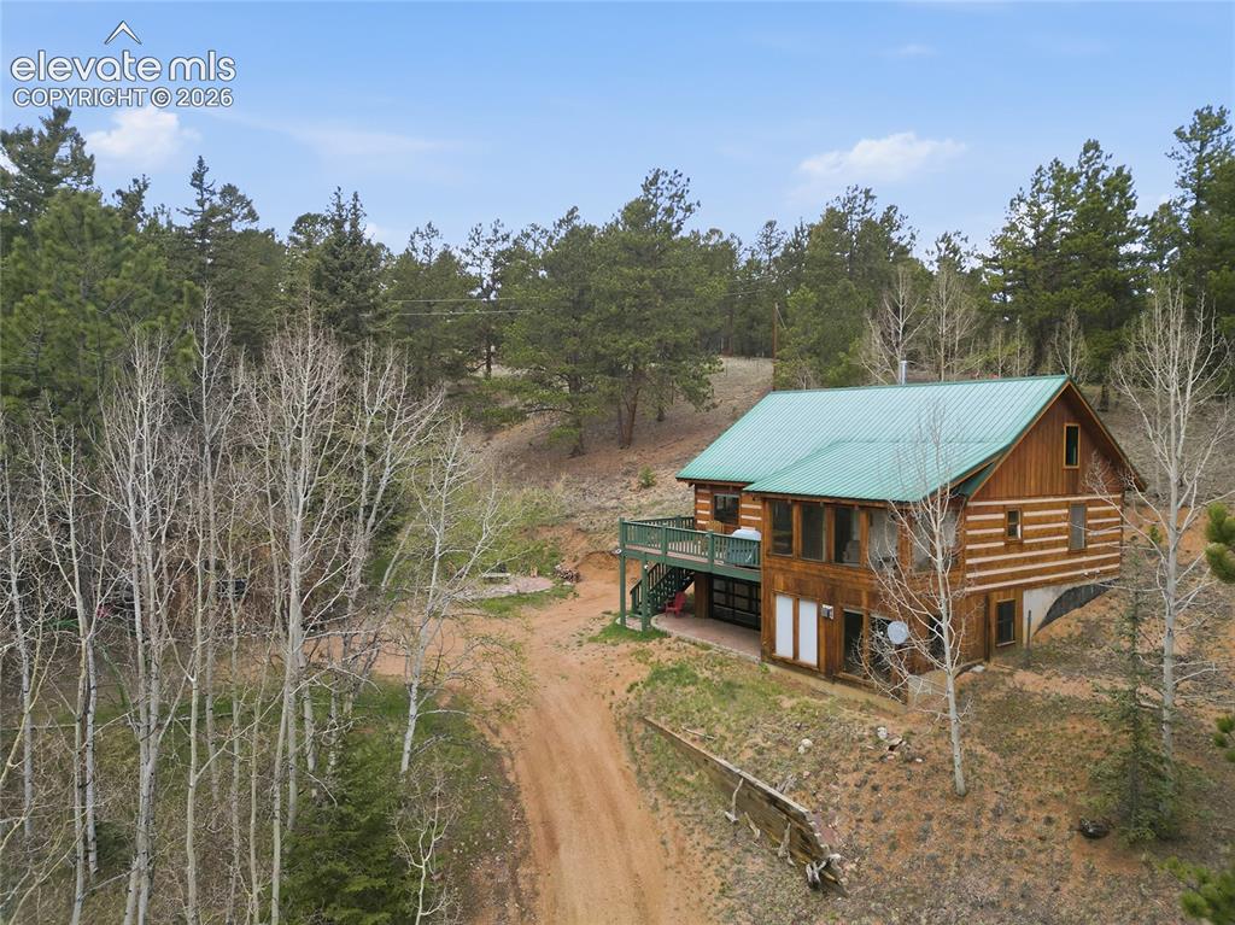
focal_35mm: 24
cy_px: 462
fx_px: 856
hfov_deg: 71.6
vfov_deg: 56.8
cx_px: 618
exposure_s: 1/1250
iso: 130
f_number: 1.7
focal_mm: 6.7
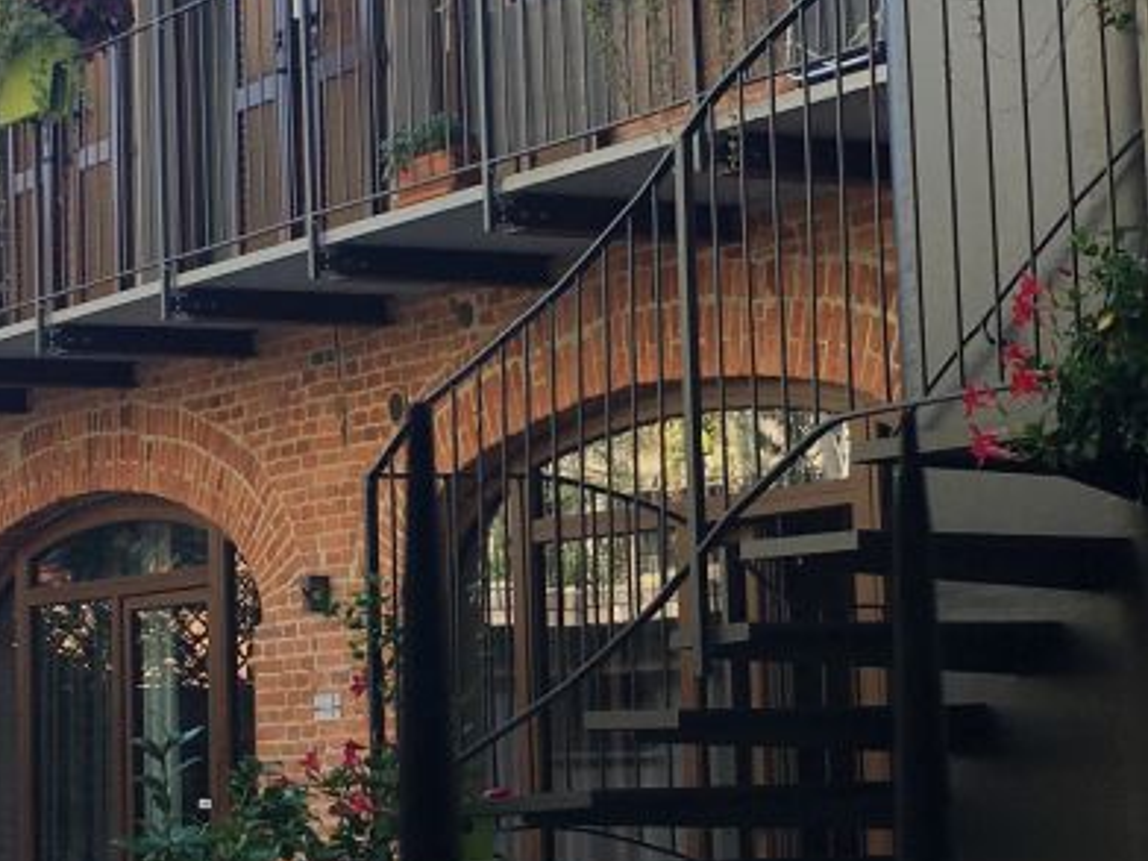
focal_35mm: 95
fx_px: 3150
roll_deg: +1.3
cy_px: 294
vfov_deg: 15.5
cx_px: 681
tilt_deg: +7.8
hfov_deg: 20.6
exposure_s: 1/314
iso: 25
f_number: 2.2
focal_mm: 4.15
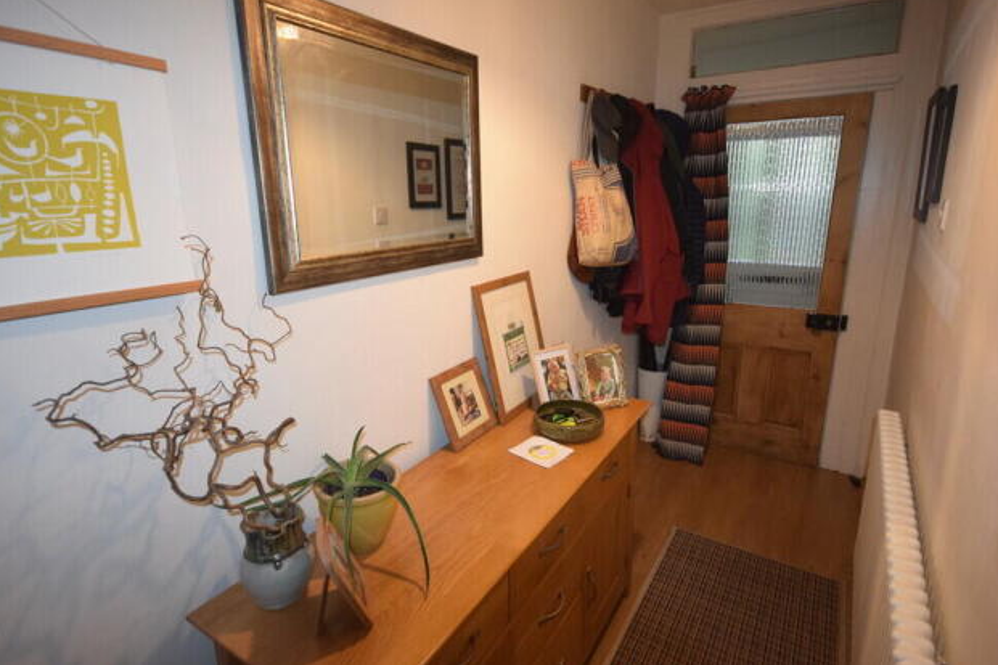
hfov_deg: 86.9
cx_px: 494
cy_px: 319
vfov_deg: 64.5
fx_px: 527
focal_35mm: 19
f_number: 4.5
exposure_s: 1/60
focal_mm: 12
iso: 1800
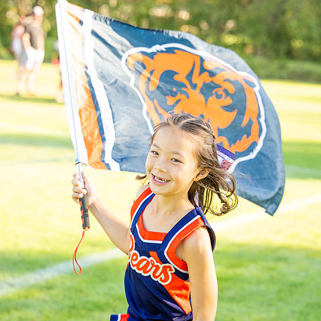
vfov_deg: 24.3
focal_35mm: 71
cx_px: 147
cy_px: 128
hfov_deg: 24.3
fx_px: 745
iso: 320
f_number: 2.8
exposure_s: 1/1250
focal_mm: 42
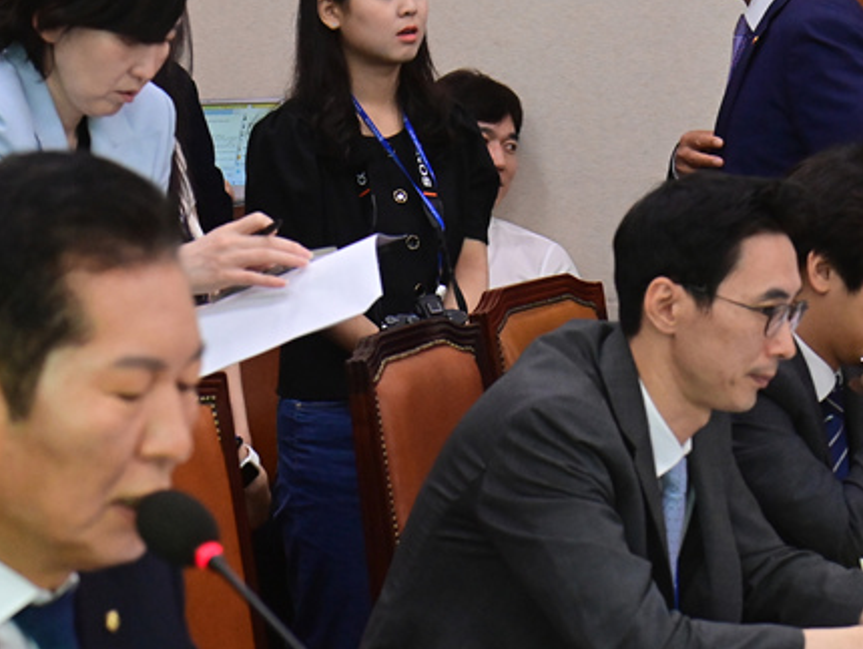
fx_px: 3567
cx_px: 462
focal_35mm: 143
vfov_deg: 10.4
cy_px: 268
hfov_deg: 13.8
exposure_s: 1/250
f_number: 7.1
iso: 6400
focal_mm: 80
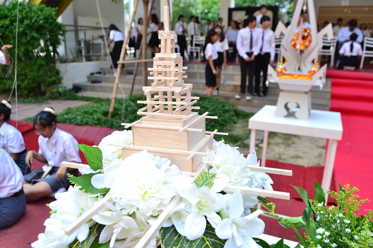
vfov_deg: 47.9
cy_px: 124
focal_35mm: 27
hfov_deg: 67.4
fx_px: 280
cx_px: 186
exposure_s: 1/200
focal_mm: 18
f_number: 7.1
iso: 400
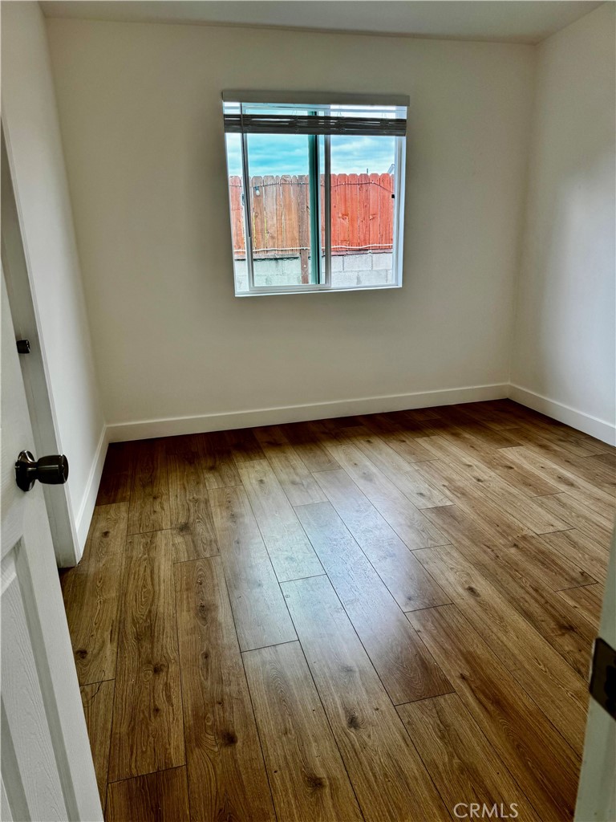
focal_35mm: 24
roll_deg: +2.4
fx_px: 569
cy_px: 411
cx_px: 308
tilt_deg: -17.3
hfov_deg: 56.8
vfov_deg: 71.6
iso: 64
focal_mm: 6.76
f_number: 1.78
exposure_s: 1/162
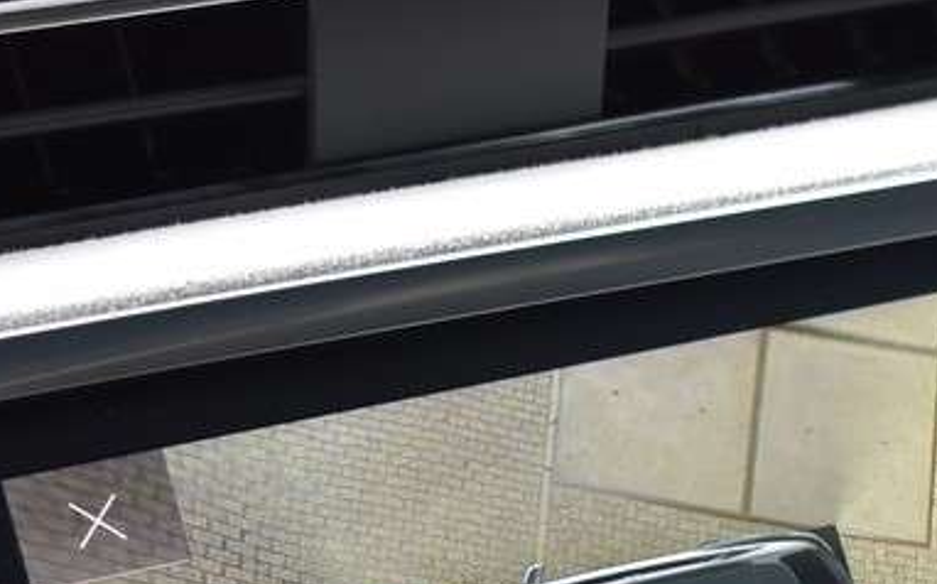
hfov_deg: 13.2
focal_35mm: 156
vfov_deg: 8.3
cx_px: 952
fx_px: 3980
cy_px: 712
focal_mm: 38
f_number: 4.8
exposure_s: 1/60
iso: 450
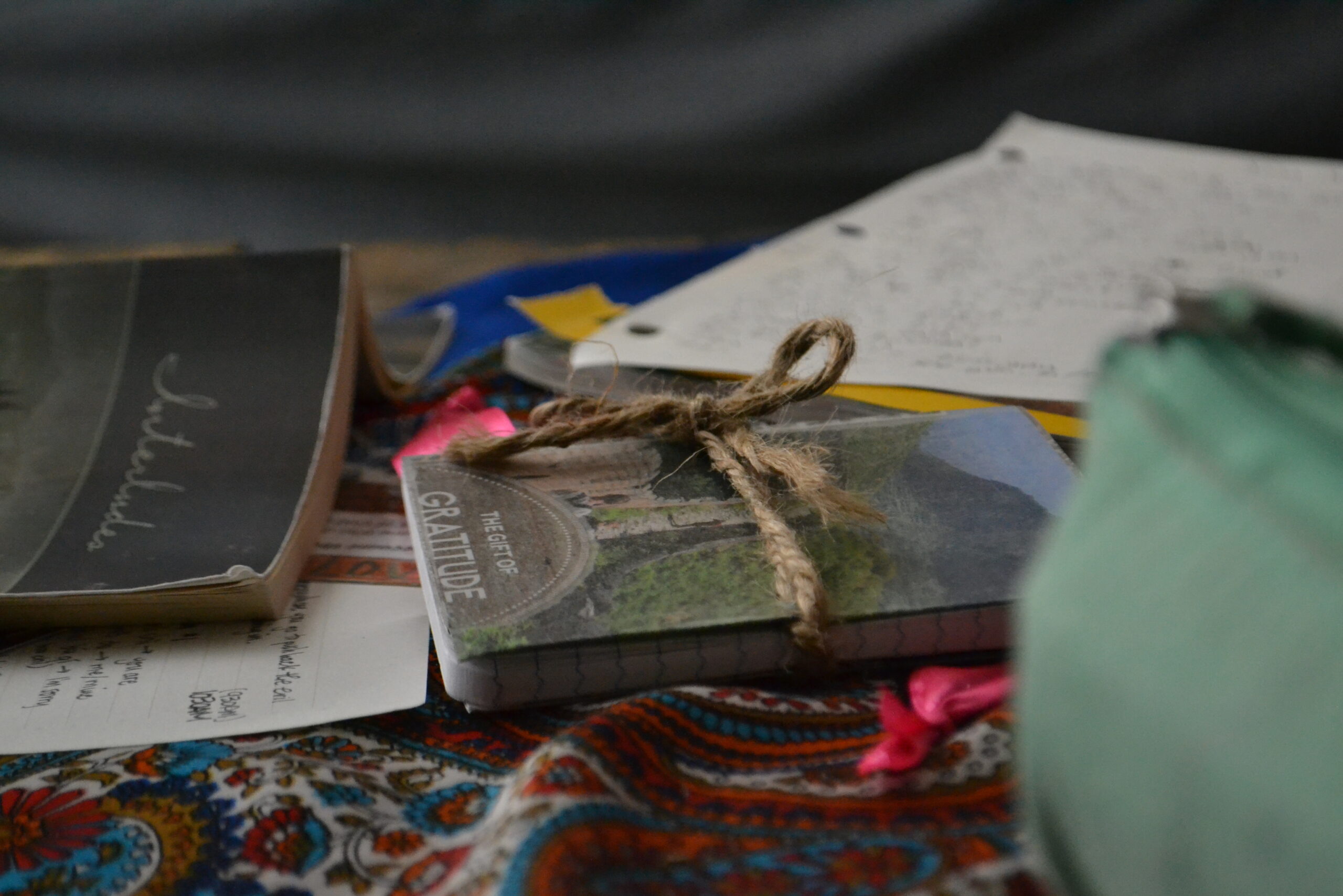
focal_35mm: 82
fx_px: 3078
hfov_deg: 24.6
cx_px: 672
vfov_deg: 16.6
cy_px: 448
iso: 3200
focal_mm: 55
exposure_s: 1/200
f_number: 5.6
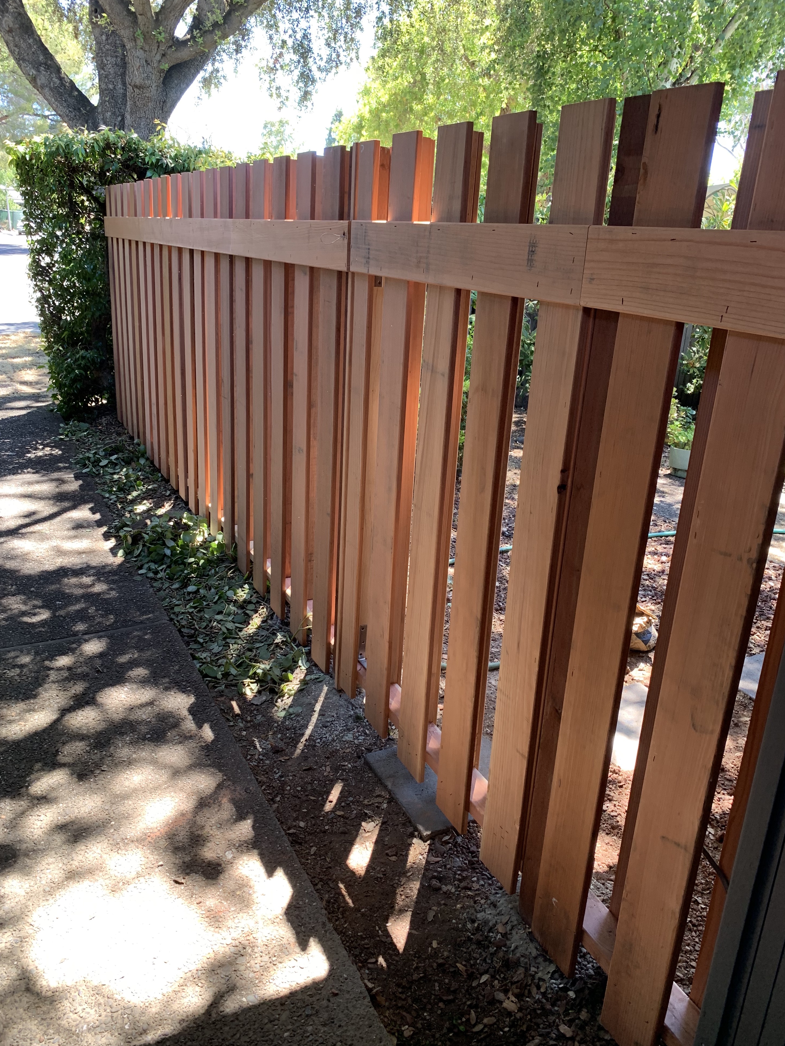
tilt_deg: -18.6
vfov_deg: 65.3
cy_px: 518
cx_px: 392
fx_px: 816
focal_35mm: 27
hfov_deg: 51.4
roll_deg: -3.8
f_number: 1.8
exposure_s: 1/121
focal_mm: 4.25
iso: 80
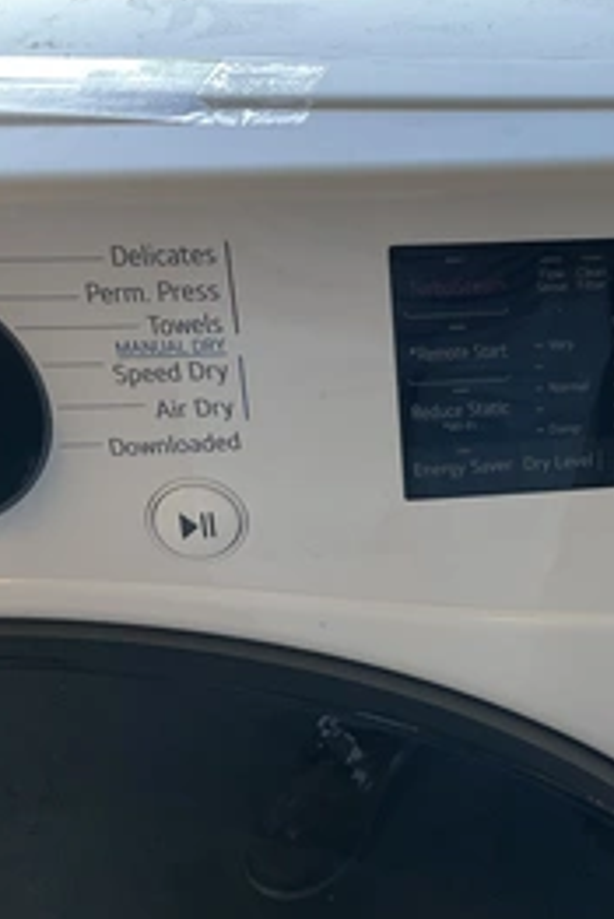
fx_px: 1175
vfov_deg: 42.7
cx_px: 572
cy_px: 421
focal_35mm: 46
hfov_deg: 28.0
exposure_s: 1/60
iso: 64
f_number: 1.8
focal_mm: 3
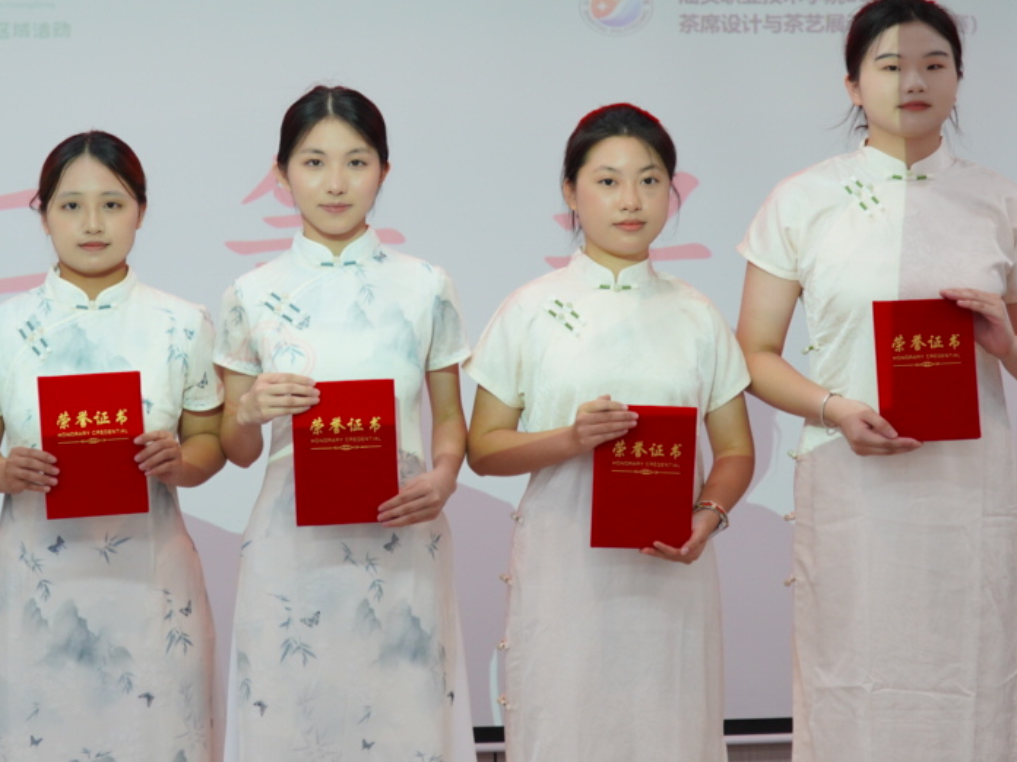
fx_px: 2266
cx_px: 330
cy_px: 289
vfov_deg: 19.1
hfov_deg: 25.2
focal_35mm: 77
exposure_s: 1/40
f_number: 4
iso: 160
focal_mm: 23
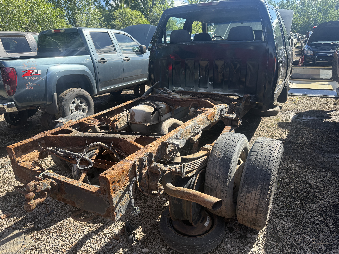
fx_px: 235
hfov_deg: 71.6
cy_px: 127
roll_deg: +2.0
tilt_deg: -19.6
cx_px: 170
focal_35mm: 24
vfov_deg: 56.8
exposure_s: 1/1901
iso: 100
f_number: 1.78
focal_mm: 6.76
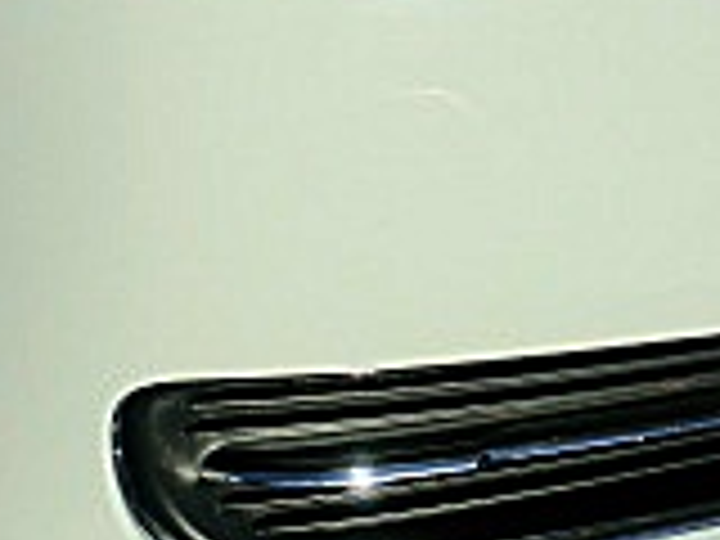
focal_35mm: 104
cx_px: -162
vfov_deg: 14.2
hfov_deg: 17.9
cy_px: 148
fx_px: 2163
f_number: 7.8
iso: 64
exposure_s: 1/250
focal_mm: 4.65
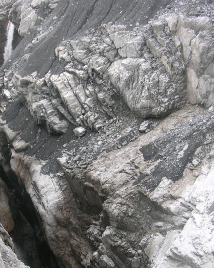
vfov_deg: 36.9
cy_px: 179
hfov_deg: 30.0
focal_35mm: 50
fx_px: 396
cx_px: 71
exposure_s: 1/52.5
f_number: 3.2
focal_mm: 8.9
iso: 50
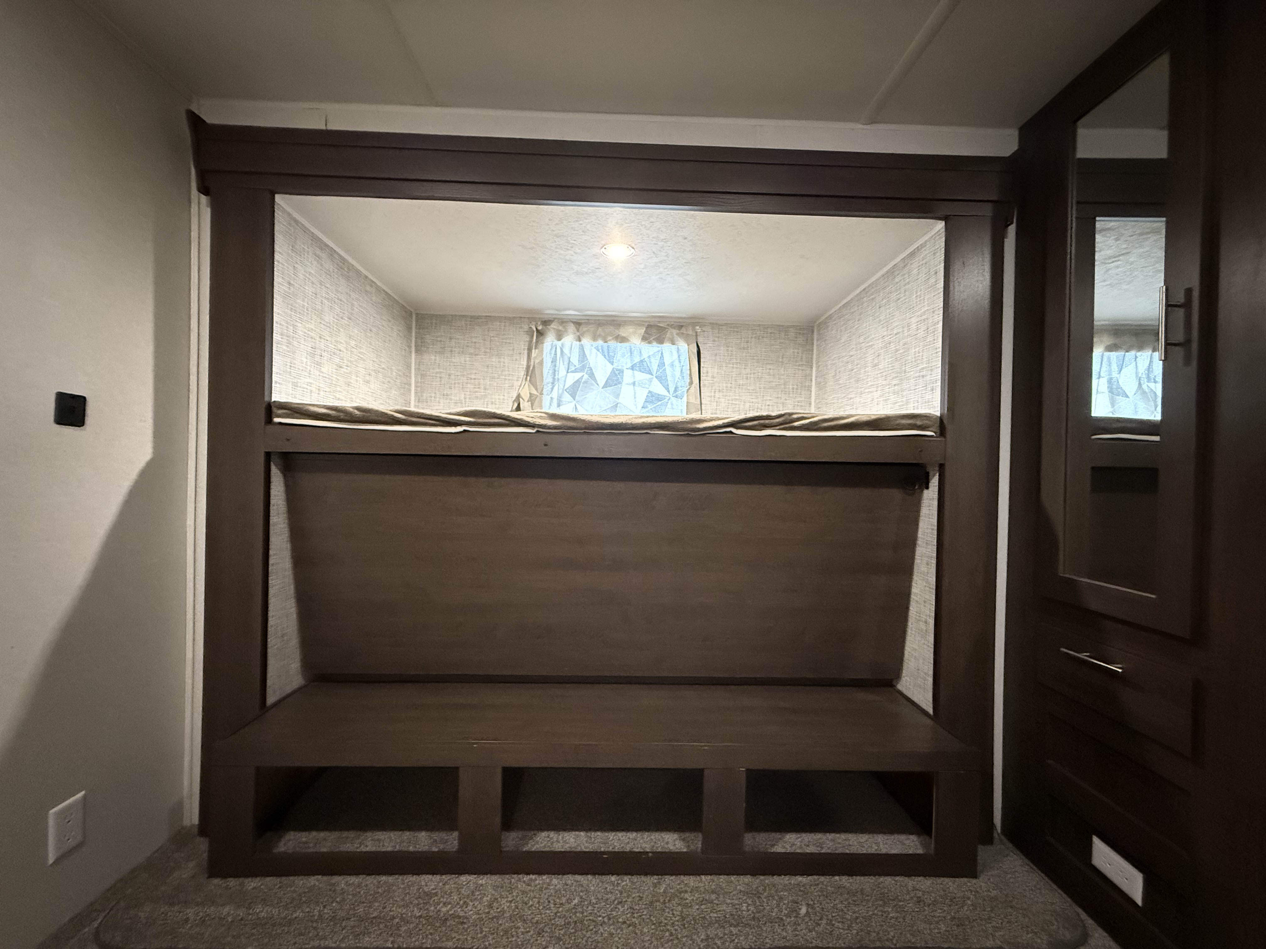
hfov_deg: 102.1
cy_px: 474
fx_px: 512
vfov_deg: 85.7
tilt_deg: +0.0
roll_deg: +0.3
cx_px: 633
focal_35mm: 14
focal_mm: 2.22
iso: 1000
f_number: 2.2
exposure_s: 1/60
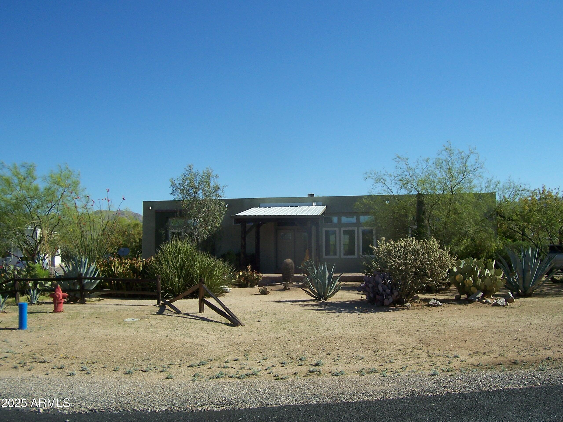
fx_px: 553
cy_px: 211
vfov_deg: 41.8
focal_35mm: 34
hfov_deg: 54.0
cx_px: 282
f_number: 5.6
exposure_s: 1/500
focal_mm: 5.6
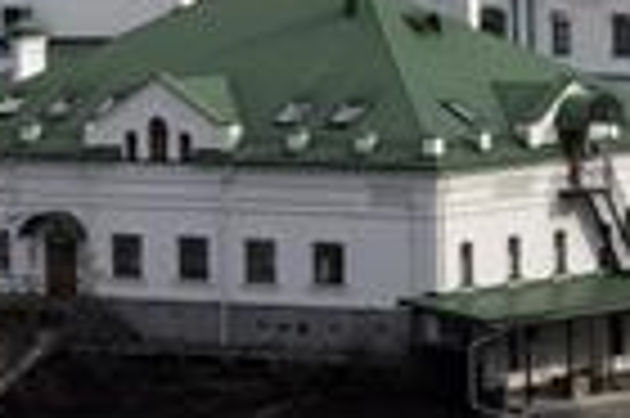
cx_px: 459
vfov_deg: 2.9
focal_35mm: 479
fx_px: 8373
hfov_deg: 4.3
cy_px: -218
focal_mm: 103
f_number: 13
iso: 640
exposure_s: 1/800
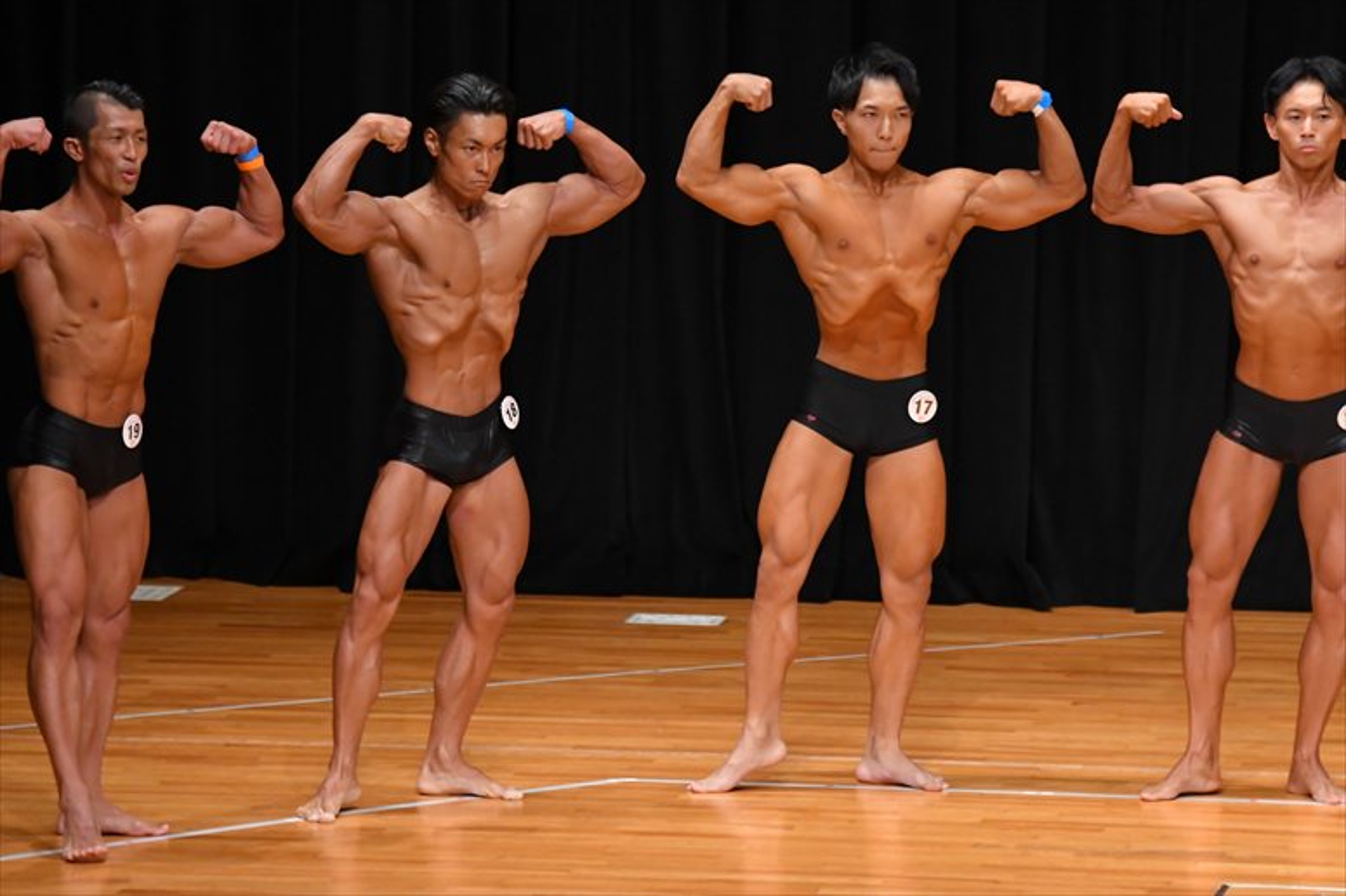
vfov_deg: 5.1
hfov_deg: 7.6
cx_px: 673
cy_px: 448
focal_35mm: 270
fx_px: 10090
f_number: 5.6
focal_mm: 180
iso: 4000
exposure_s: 1/400
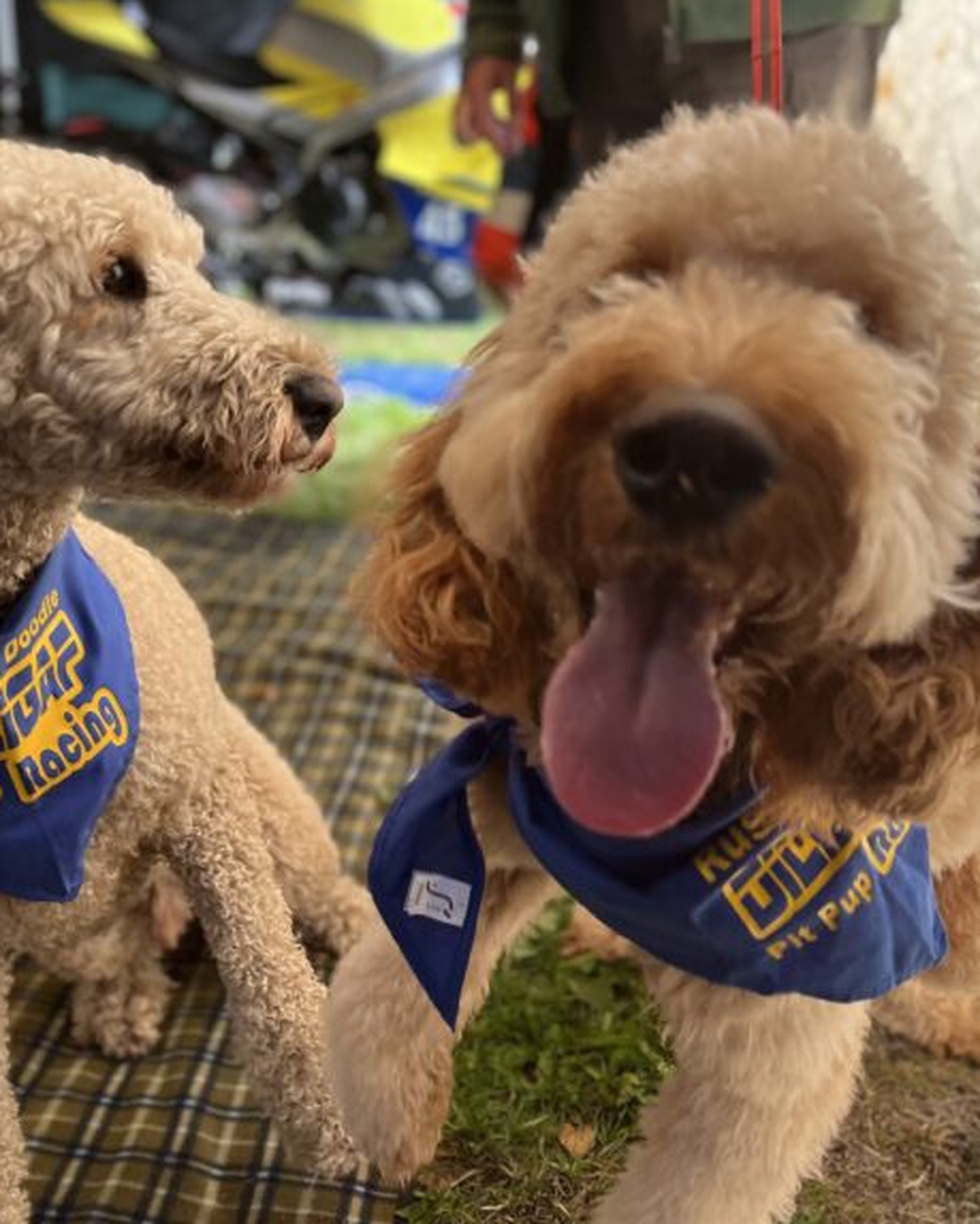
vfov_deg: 52.8
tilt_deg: -23.1
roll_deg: +1.1
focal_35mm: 34
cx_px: 455
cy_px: 611
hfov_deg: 43.4
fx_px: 1232
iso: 50
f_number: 1.6
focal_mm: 5.1
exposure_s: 1/153
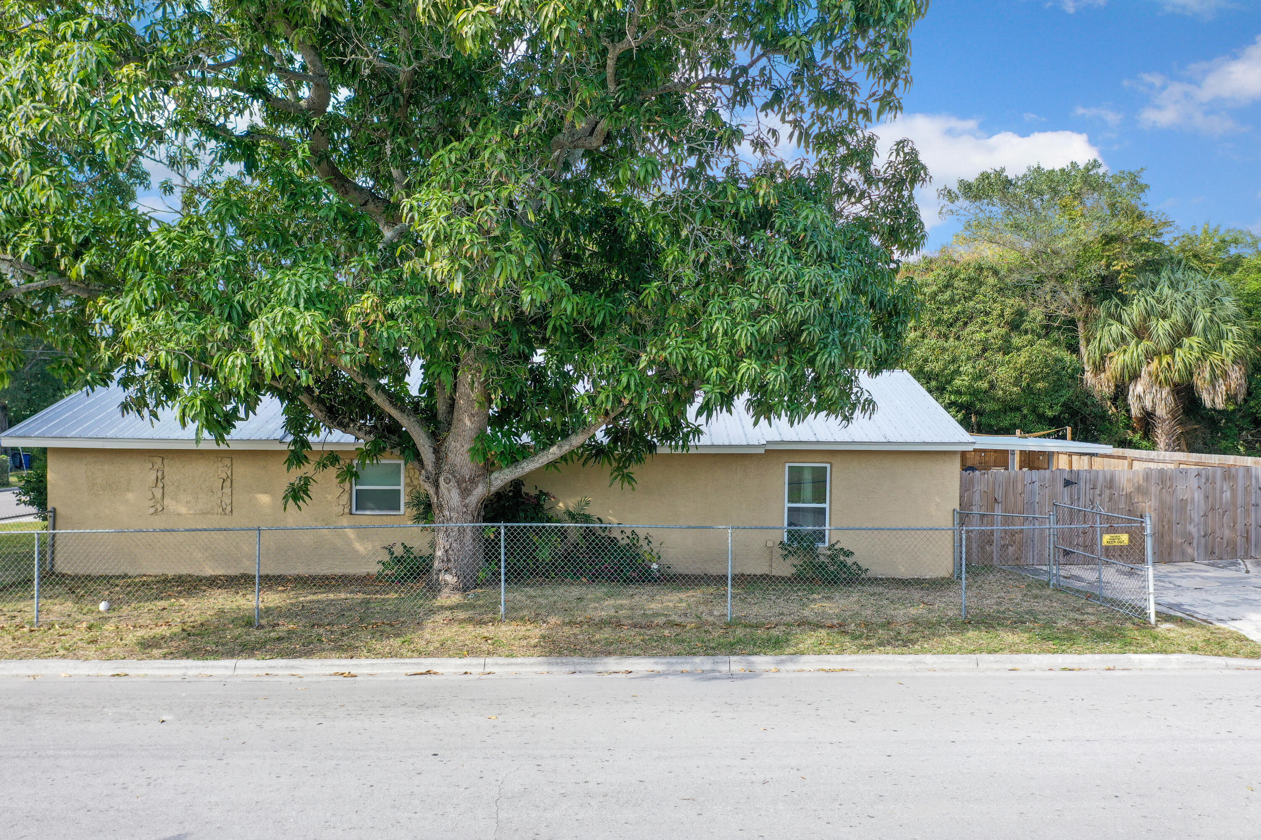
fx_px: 981
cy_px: 420
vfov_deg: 46.4
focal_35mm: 28
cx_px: 630
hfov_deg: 65.5
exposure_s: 1/200
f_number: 4.5
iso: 100
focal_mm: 10.26
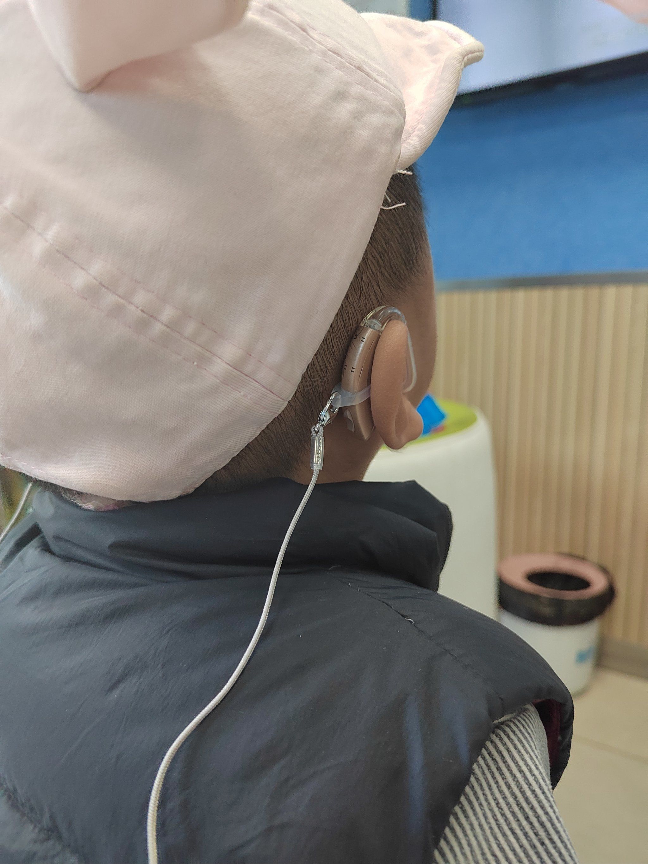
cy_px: 432
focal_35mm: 23
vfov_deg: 73.9
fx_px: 574
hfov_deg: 58.9
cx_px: 324
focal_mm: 5.52
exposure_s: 1/100
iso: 1769
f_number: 1.9
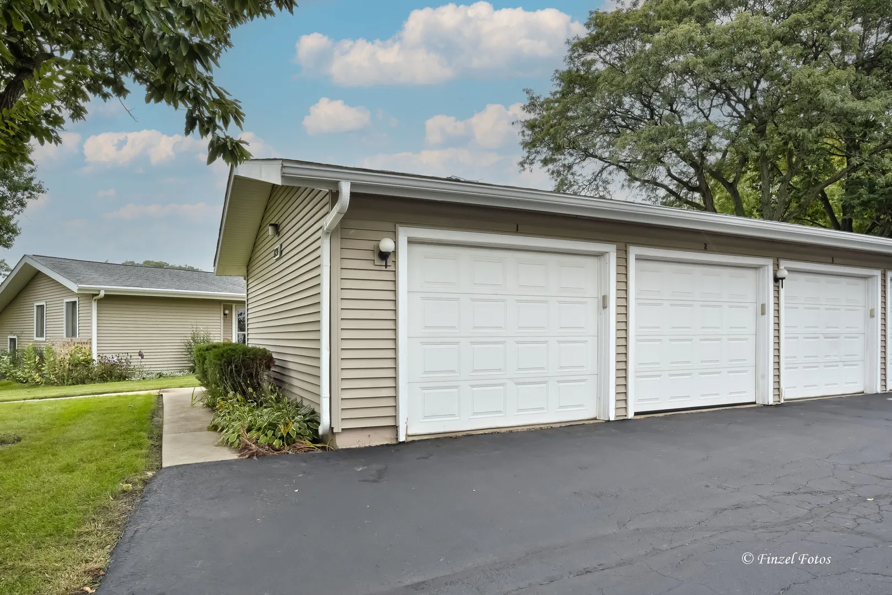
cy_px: 298
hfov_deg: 76.1
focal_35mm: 23
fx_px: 570
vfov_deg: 55.1
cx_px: 446
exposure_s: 1/80
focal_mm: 23
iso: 400
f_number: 11
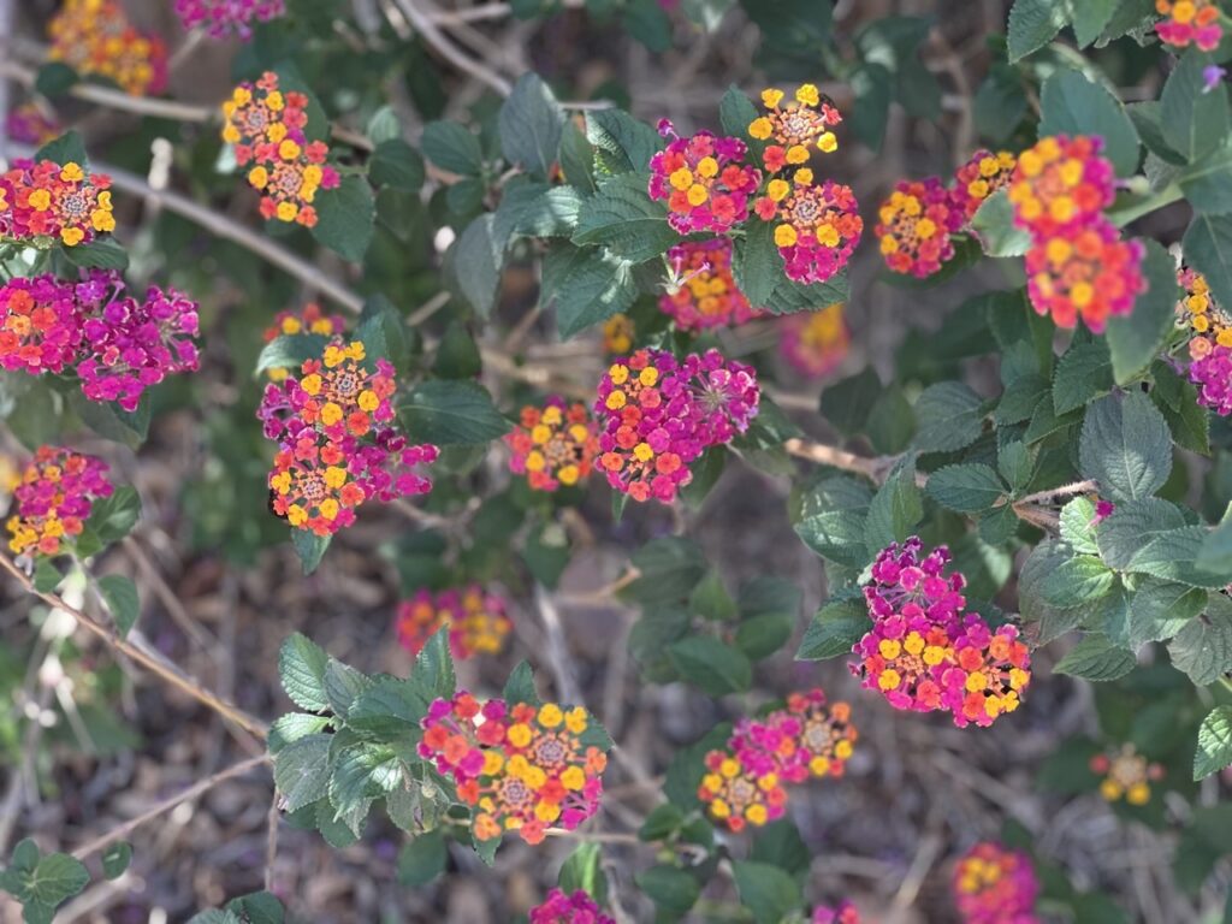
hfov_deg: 25.3
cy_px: 462
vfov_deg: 19.1
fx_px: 2740
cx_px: 616
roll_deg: -0.9
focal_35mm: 77
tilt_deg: -39.4
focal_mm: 9
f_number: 2.8
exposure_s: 1/121
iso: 100
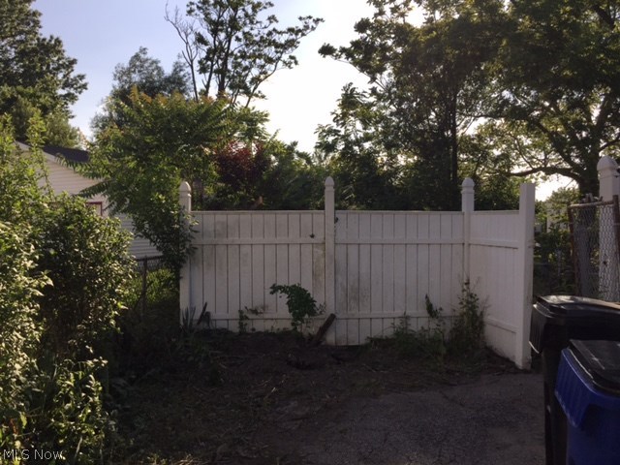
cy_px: 232
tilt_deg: +0.9
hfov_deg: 61.7
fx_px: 519
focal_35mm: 29
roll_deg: -0.7
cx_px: 310
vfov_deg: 48.2
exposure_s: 1/1980
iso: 32
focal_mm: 4.15
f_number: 2.2
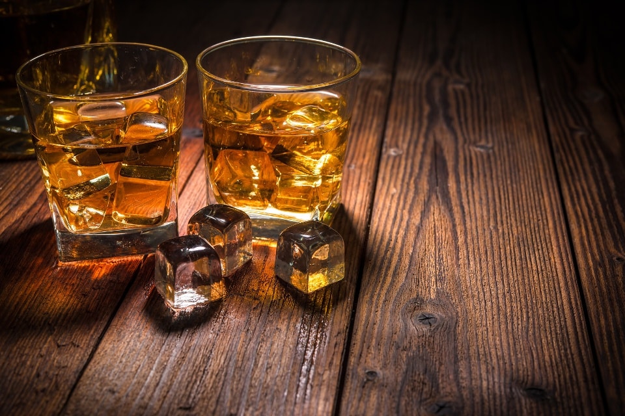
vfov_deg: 22.6
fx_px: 1042
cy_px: 208
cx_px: 312
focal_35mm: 60
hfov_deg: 33.4
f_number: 9
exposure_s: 1/5
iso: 125
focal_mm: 60
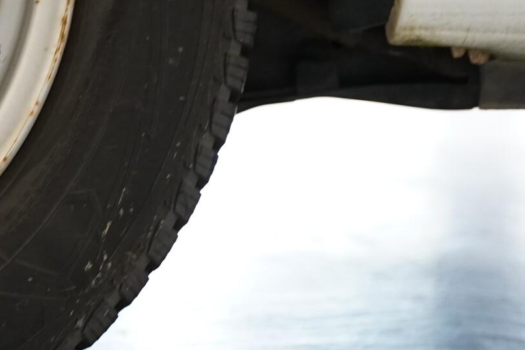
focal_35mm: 148
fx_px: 2152
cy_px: -79
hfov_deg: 12.8
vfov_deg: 9.2
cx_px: -390
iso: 1000
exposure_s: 1/60
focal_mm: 39.7
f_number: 2.8
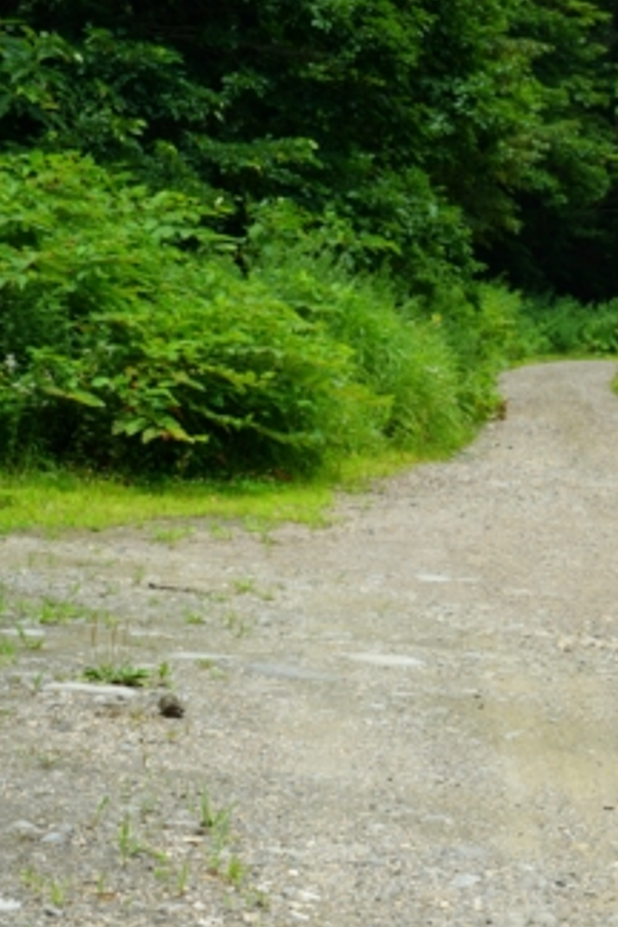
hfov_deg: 13.1
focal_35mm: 94
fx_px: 2420
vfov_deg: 21.5
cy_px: 695
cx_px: 1116
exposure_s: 1/125
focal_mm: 38
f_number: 9.5
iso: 100
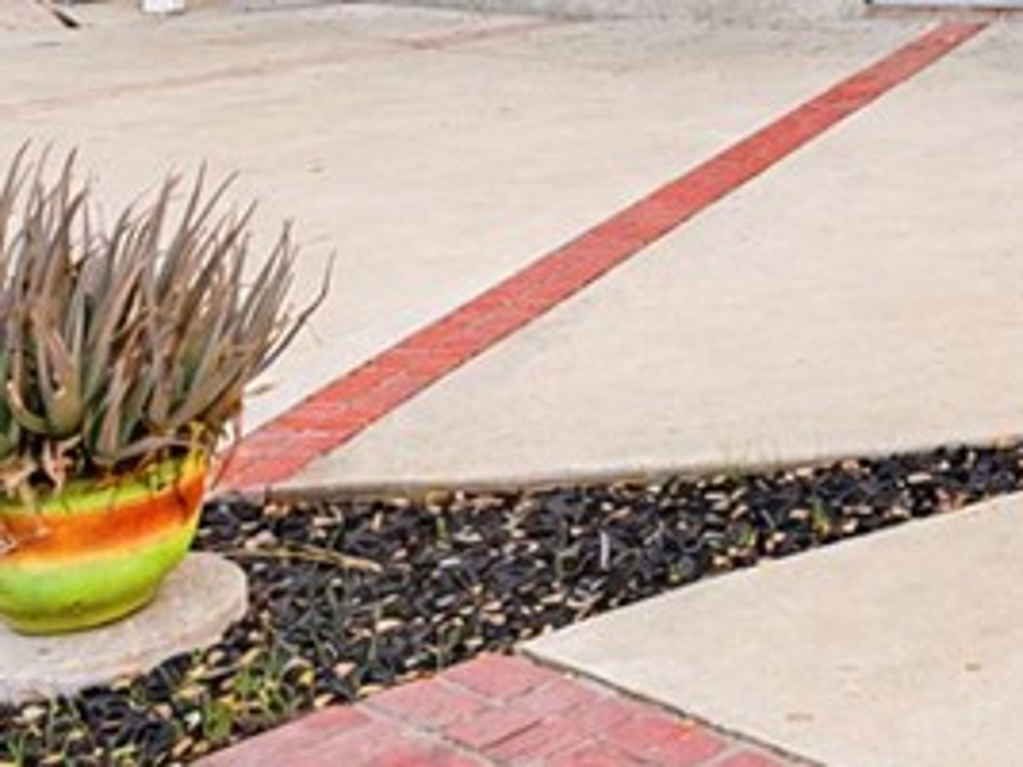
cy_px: -439
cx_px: 1533
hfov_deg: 22.7
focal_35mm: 70
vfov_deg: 18.3
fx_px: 2068
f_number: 5
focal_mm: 19
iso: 640
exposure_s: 1/640
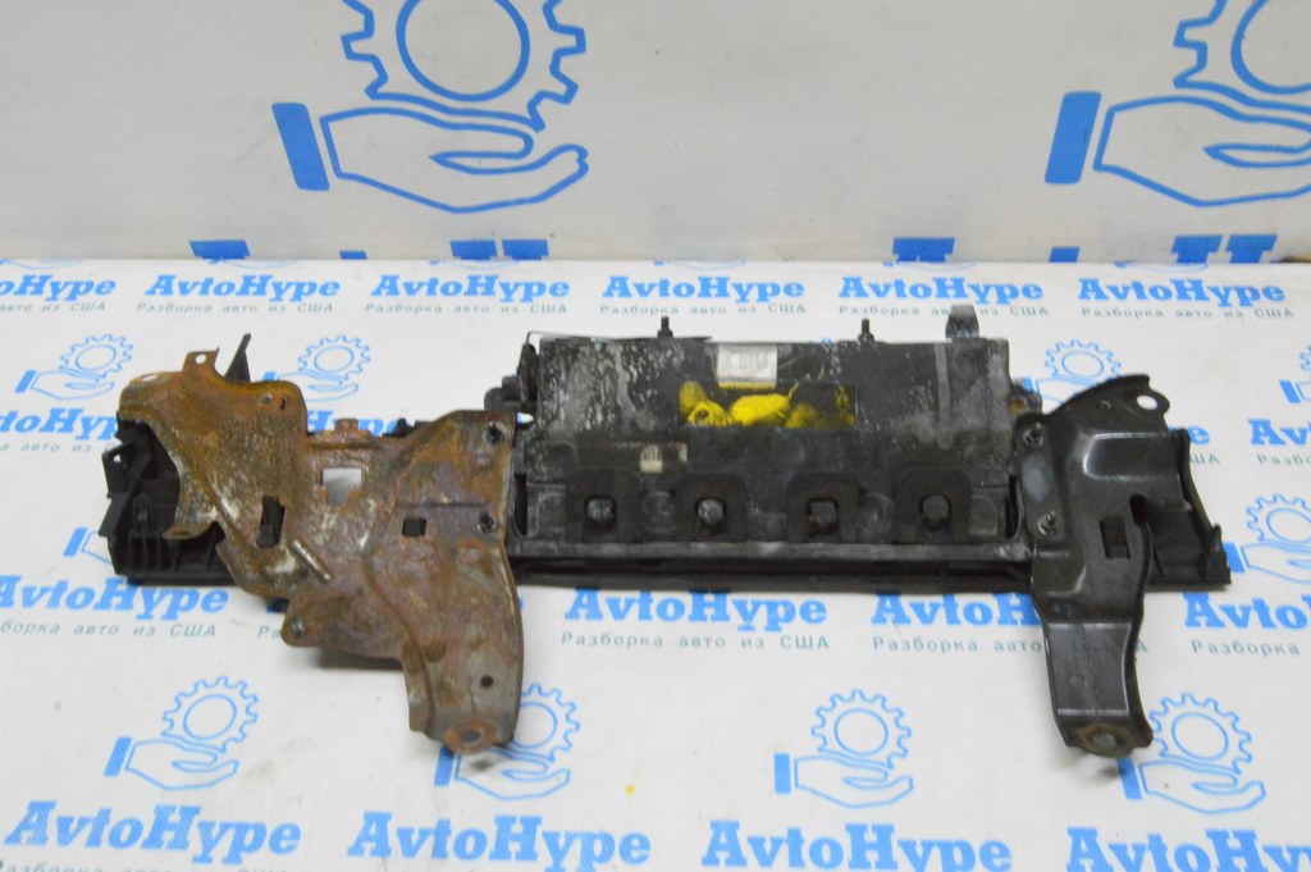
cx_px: 656
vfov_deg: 39.9
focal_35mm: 33
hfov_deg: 57.3
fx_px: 1201
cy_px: 436
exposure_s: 1/15
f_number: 20
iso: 6400
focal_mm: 22
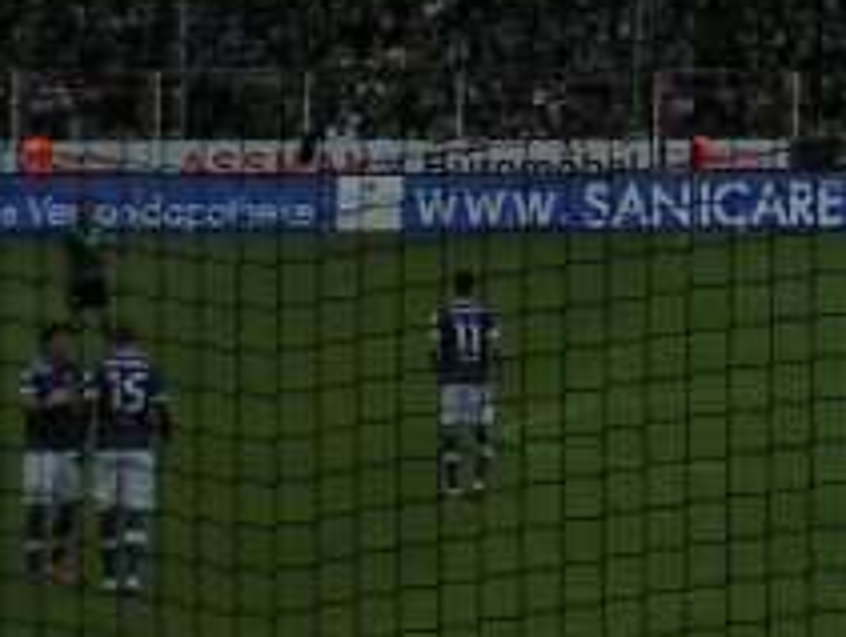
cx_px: 1592
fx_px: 7320
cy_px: -457
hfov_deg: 6.5
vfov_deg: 4.9
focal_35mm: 299
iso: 50
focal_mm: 12.1
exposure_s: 1/800
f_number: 3.2
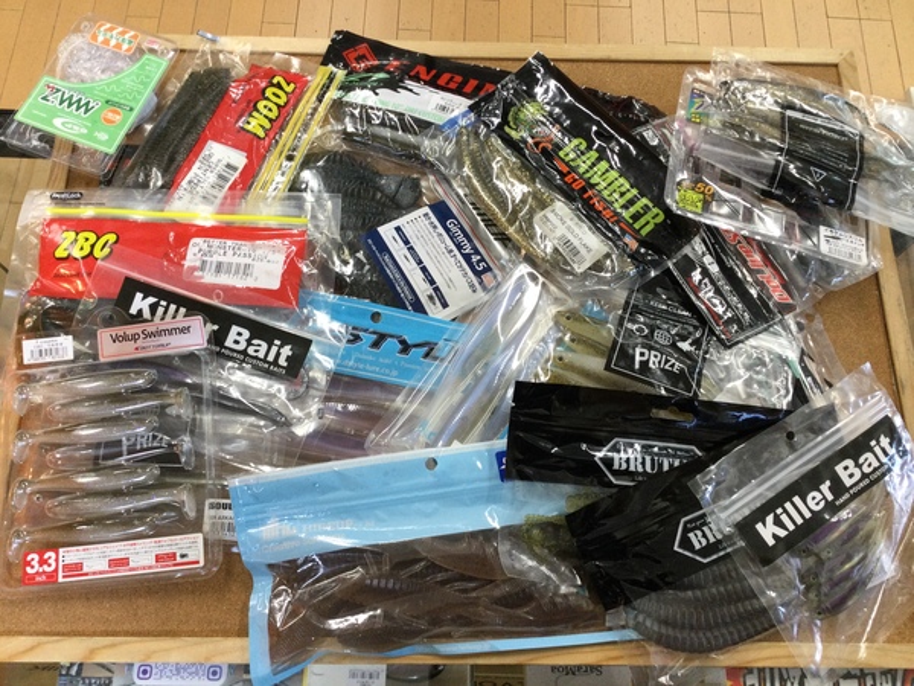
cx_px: 457
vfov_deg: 45.4
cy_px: 343
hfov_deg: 58.4
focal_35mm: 31
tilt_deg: -70.4
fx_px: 819
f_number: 2.4
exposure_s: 1/30
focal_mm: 3.3
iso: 40
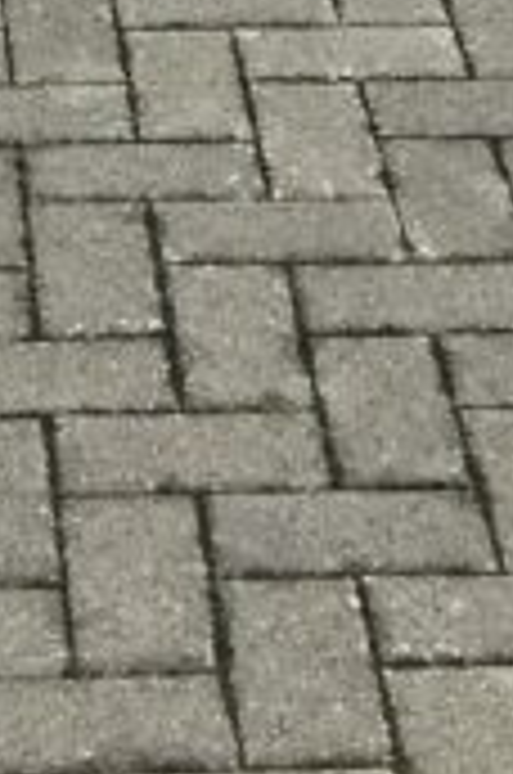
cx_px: 14
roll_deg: -1.3
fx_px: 3863
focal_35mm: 180
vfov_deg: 9.6
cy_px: -1296
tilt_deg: -5.6
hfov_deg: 7.6
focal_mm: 4.15
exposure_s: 1/1083
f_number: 2.2
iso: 25
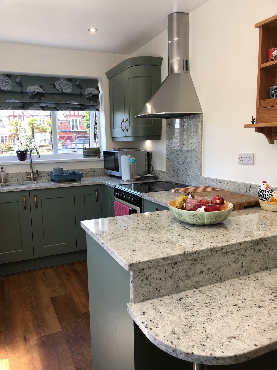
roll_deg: +0.5
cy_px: 185
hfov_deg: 49.7
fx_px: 299
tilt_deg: -7.9
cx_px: 138
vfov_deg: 63.4
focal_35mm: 28
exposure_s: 1/100
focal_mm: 4
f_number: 1.8
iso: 32
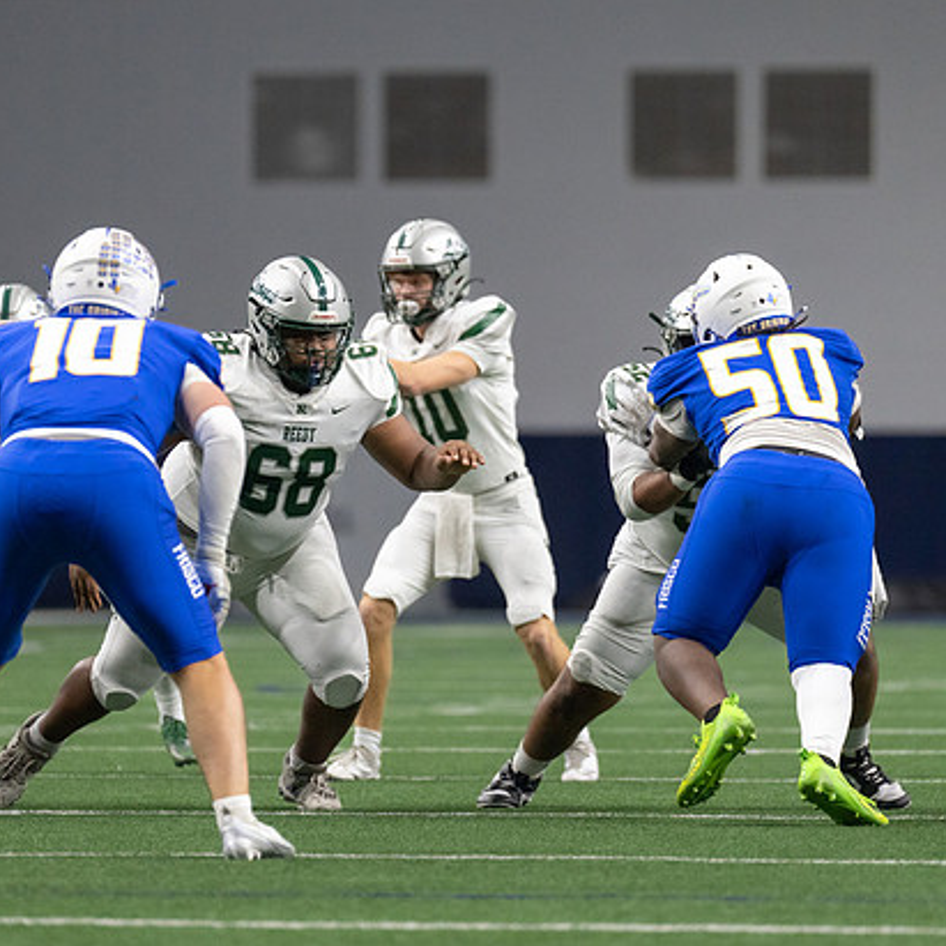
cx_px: 449
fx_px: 11749
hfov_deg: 4.6
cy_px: 266
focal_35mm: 380
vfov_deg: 4.6
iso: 1600
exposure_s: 1/1250
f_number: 2.8
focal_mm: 200
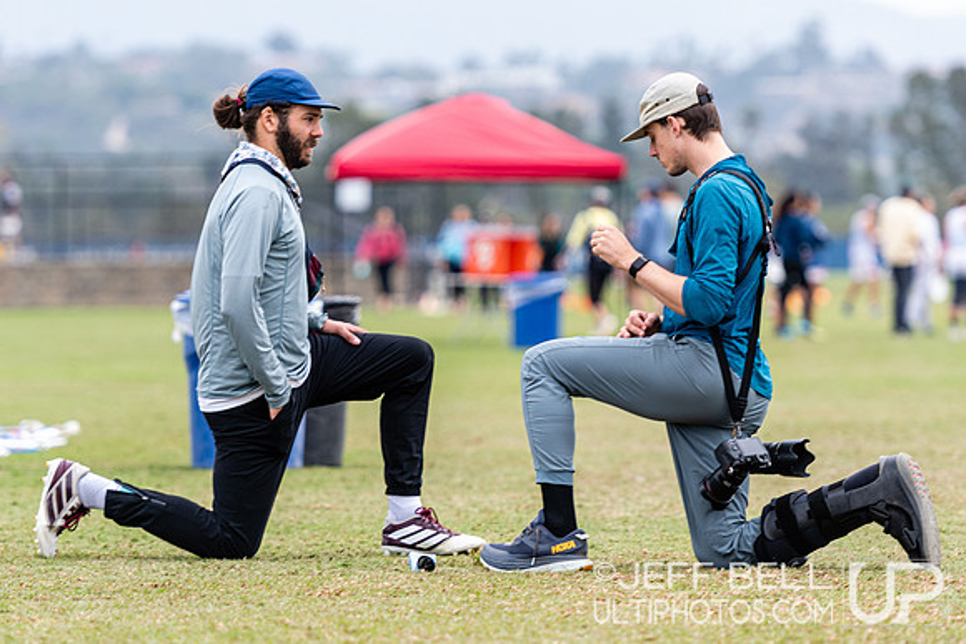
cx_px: 490
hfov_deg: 6.6
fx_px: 8436
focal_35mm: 314
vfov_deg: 4.4
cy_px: 269
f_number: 2.8
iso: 400
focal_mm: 180
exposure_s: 1/500
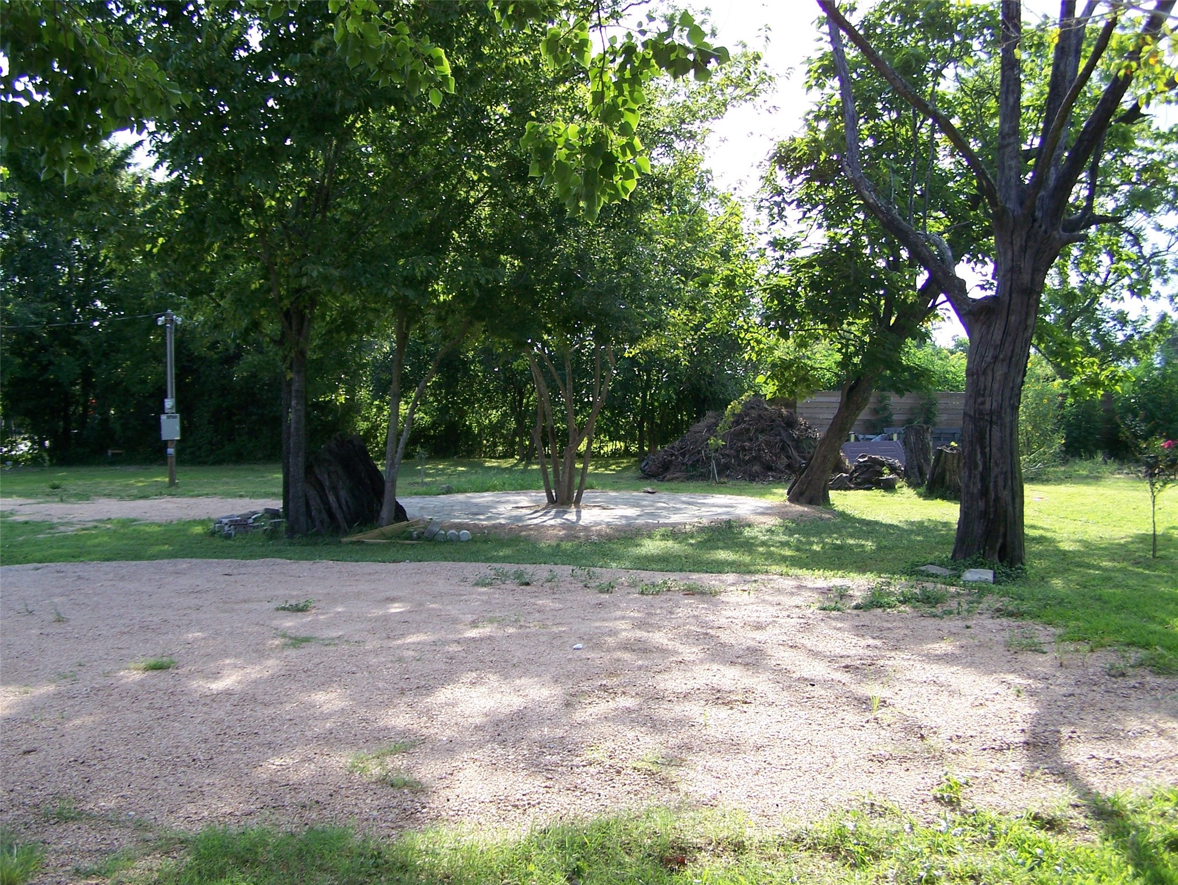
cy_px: 442
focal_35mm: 38
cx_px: 589
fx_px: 1294
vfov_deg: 37.8
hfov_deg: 49.0
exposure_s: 1/320
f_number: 2.8
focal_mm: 6.3
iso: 80
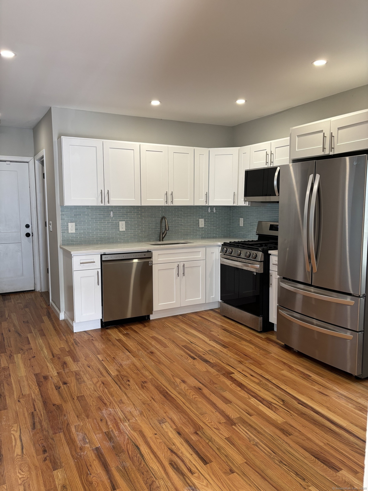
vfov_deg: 67.3
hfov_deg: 53.1
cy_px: 246
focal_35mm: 26
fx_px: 369
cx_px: 184
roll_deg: -1.1
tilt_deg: -7.2
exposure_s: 1/120
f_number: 1.6
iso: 125
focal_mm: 5.96
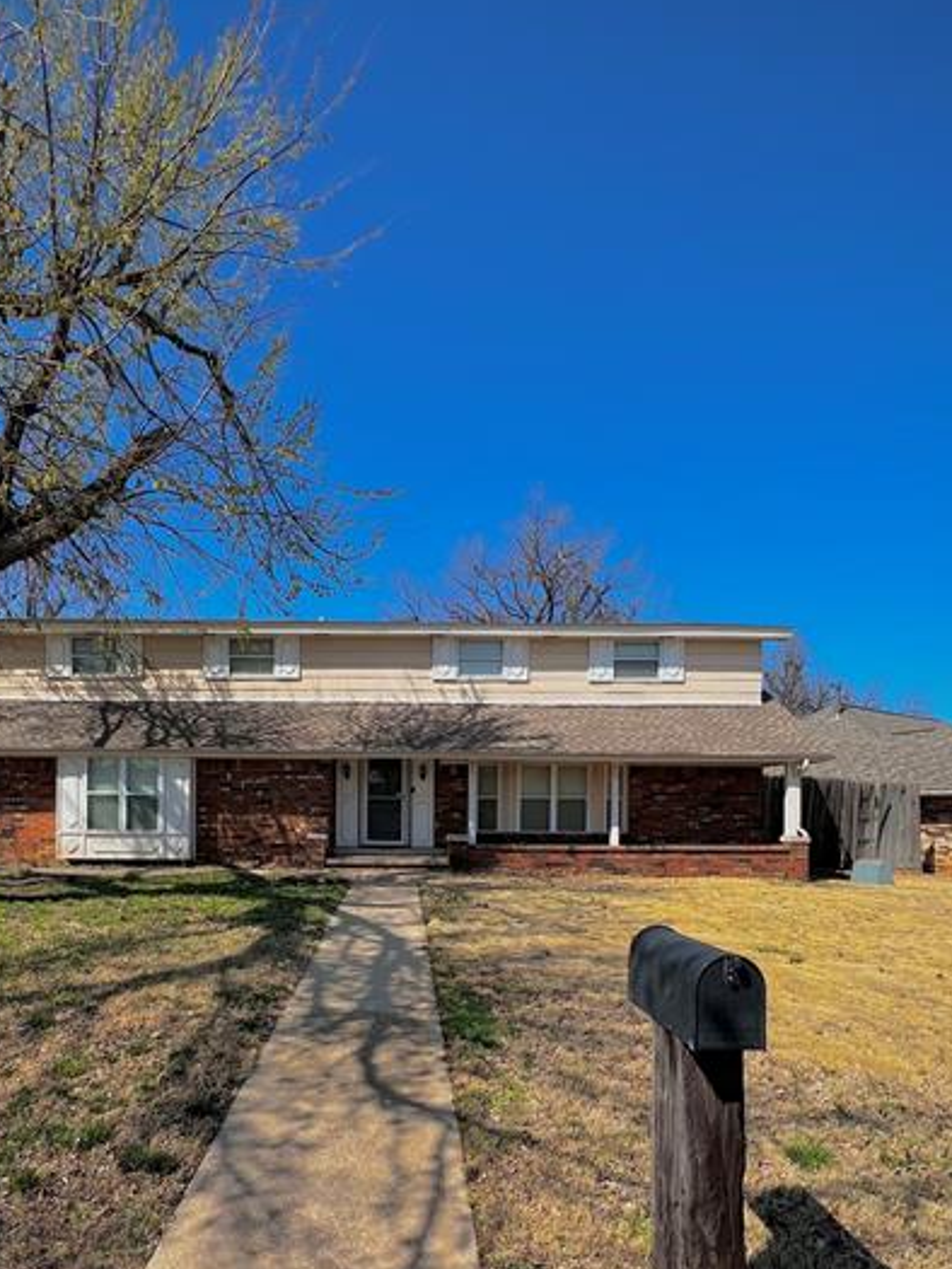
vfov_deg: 82.2
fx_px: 696
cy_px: 829
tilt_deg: -0.5
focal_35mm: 19
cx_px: 391
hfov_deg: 68.2
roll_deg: -0.2
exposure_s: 1/1277
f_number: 1.8
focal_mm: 1.57
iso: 32
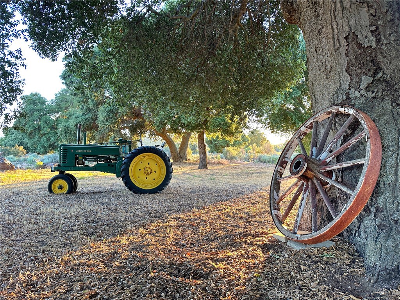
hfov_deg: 71.6
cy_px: 150
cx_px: 200
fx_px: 277
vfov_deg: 56.8
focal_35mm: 24
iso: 160
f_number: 1.78
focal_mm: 6.86
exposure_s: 1/121
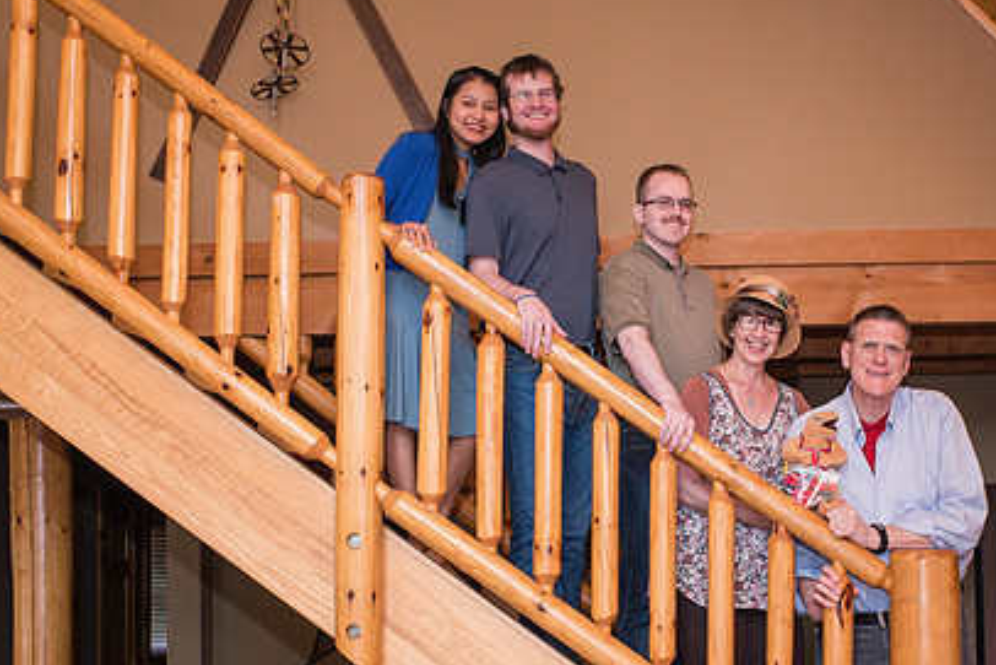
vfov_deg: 26.9
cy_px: 436
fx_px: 1384
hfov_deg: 39.4
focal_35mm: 50
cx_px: 616
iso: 1000
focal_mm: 35
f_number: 8
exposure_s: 1/200
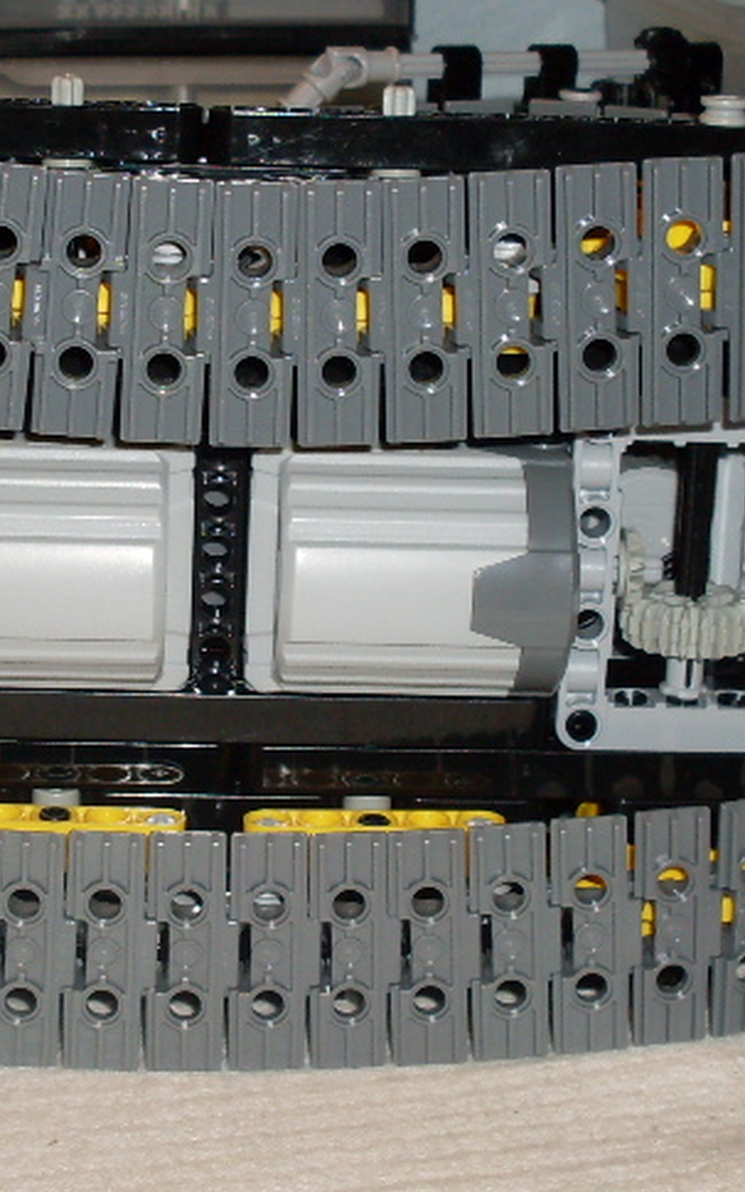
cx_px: 175
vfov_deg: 24.4
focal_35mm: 85
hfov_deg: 15.3
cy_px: 582
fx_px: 2762
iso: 100
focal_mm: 6.3
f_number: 2.8
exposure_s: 1/45
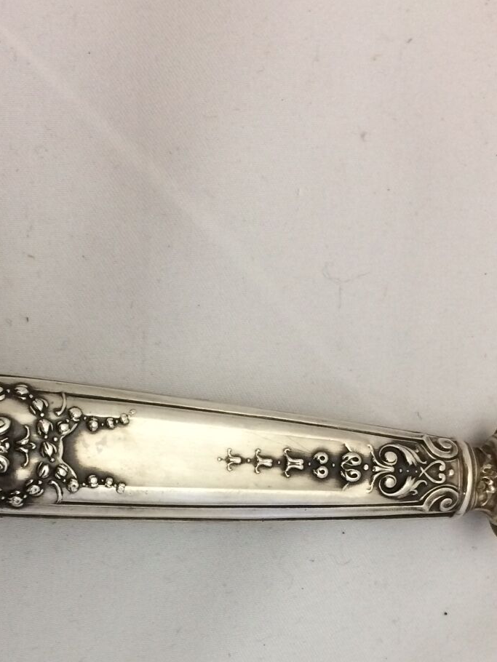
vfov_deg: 35.7
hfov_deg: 27.9
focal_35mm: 52
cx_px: 163
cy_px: 522
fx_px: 995
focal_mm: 4.15
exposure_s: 1/33
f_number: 2.2
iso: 160
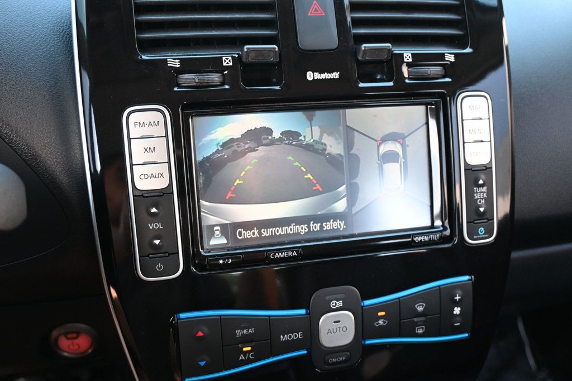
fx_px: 465
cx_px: 286
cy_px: 190
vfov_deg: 44.6
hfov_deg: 63.2
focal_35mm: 29
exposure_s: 1/125
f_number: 3.8
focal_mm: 19.5
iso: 900
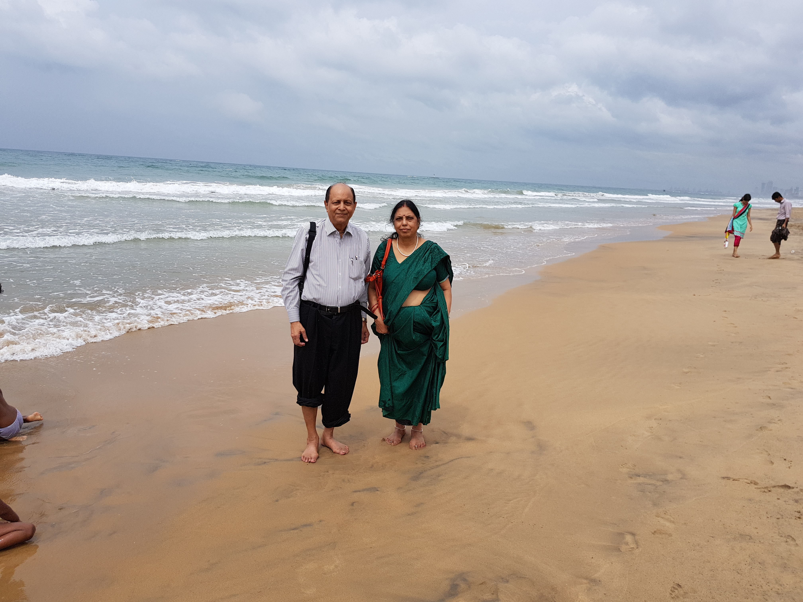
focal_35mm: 26
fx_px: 603
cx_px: 402
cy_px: 301
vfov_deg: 53.1
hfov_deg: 67.3
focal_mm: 4.2
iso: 40
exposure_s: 1/3232
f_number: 1.7
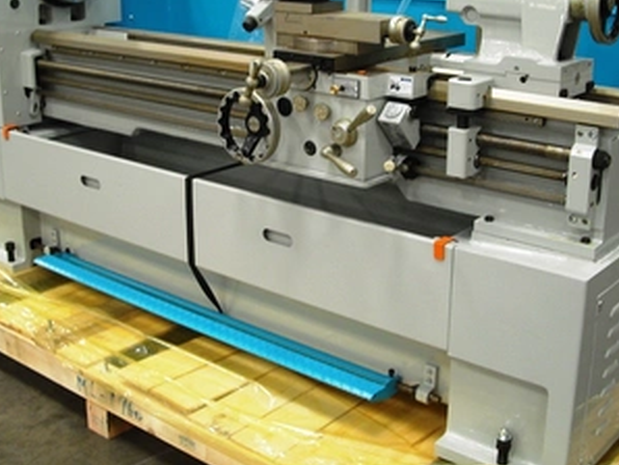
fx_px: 913
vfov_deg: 28.5
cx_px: 289
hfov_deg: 37.4
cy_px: 183
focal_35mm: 51
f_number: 2.8
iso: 200
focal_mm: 6.2
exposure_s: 1/25
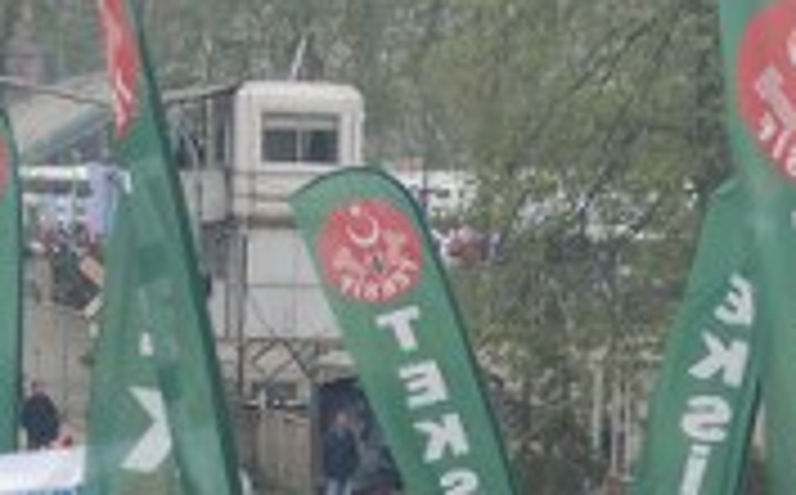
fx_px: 4808
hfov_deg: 9.4
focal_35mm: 222
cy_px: 698
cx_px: 648
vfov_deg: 5.8
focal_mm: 32
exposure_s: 1/160
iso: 100
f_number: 6.3
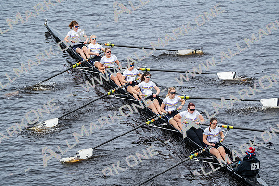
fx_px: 1550
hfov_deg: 10.3
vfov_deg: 6.9
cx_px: 140
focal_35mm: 200
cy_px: 93
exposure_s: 1/2000
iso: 250
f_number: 2.8
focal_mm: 200
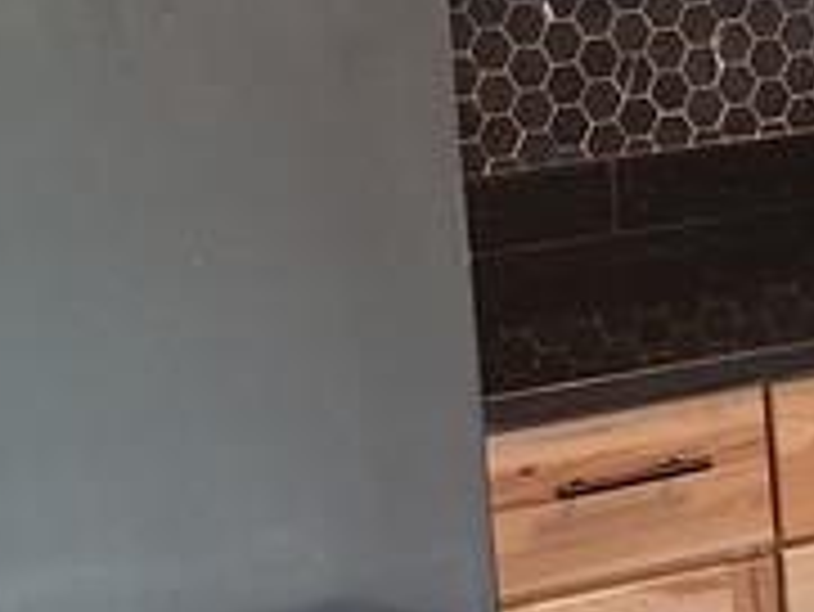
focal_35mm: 109
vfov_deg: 13.6
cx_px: 702
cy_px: 252
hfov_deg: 17.8
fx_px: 2565
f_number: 1.8
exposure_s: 1/60
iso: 25
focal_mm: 3.98
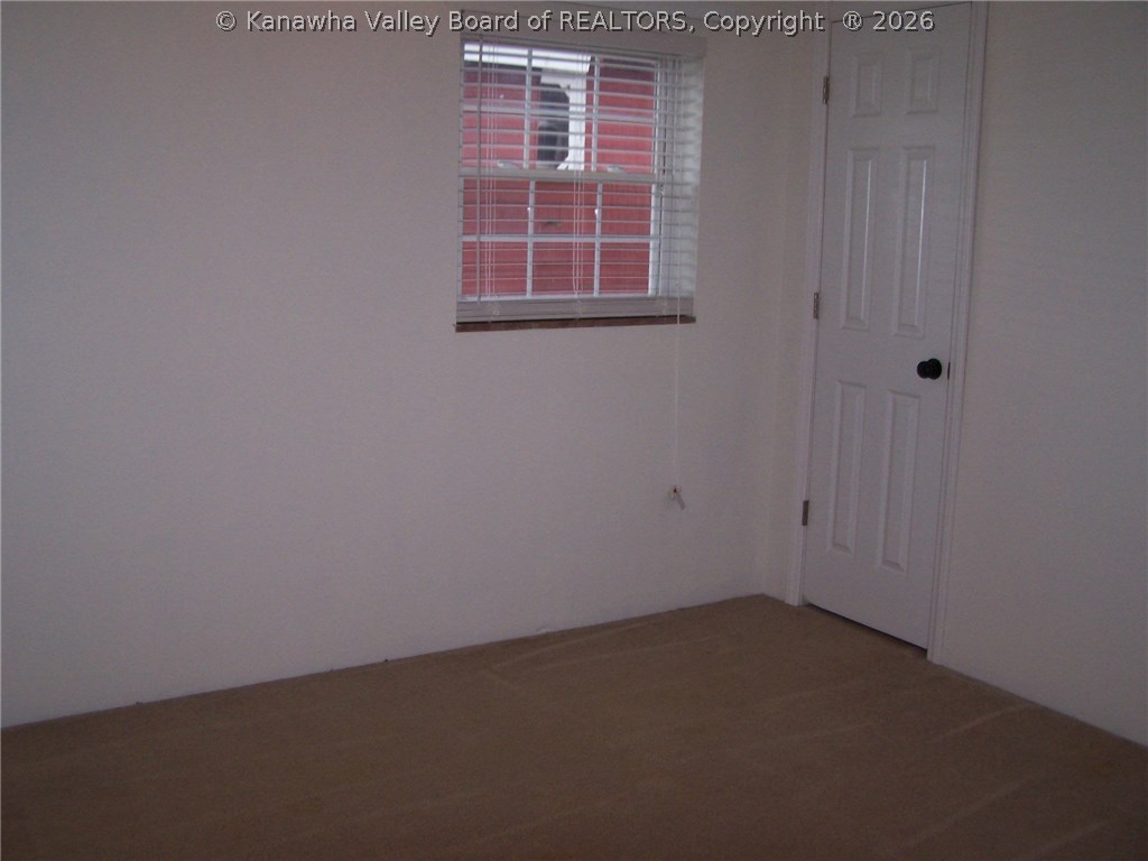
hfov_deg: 49.0
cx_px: 574
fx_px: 1260
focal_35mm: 38
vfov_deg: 37.7
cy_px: 430
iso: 140
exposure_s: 1/60
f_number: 2.8
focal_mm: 6.3
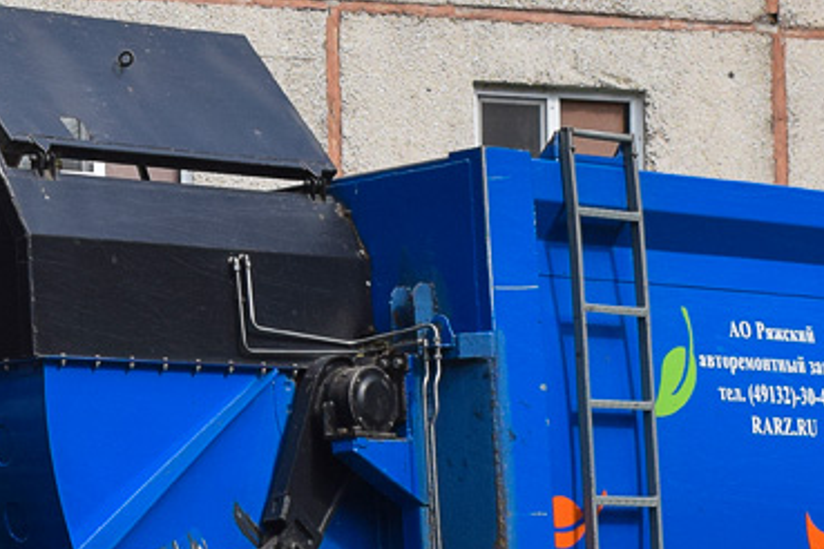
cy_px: 520
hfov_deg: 12.3
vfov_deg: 8.2
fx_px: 3799
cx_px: 45
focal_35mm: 166
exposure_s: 1/800
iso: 400
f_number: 6.3
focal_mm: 34
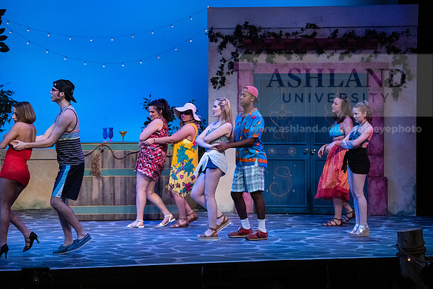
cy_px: 144
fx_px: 1347
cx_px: 216
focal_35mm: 112
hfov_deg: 18.3
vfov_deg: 12.2
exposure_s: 1/500
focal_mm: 112
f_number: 3.2
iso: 3200
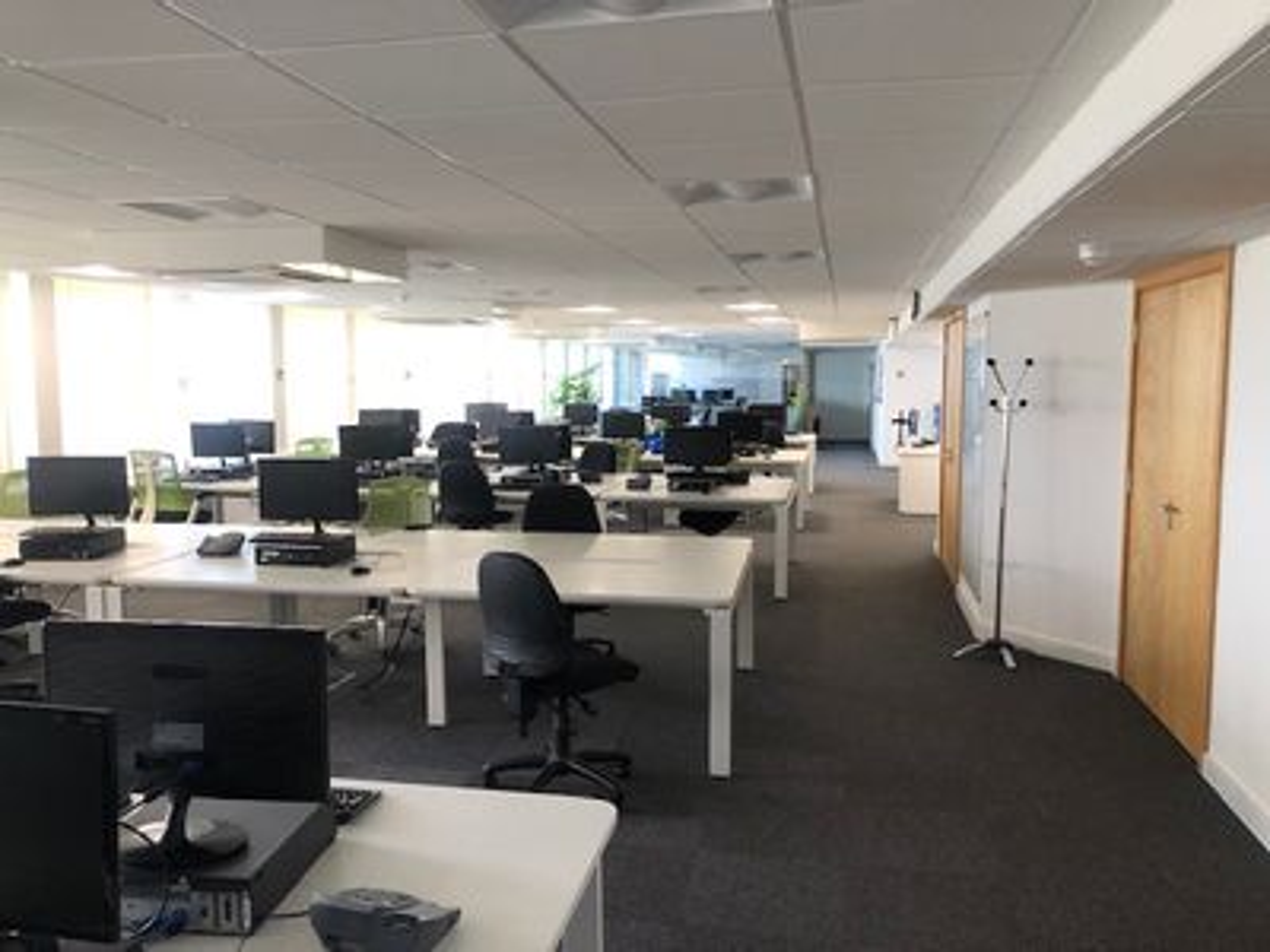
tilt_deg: -4.9
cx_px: 635
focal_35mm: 28
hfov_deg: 63.4
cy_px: 476
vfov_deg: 49.7
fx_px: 1027
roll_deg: +0.2
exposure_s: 1/30
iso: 25
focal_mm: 3.99
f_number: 1.8
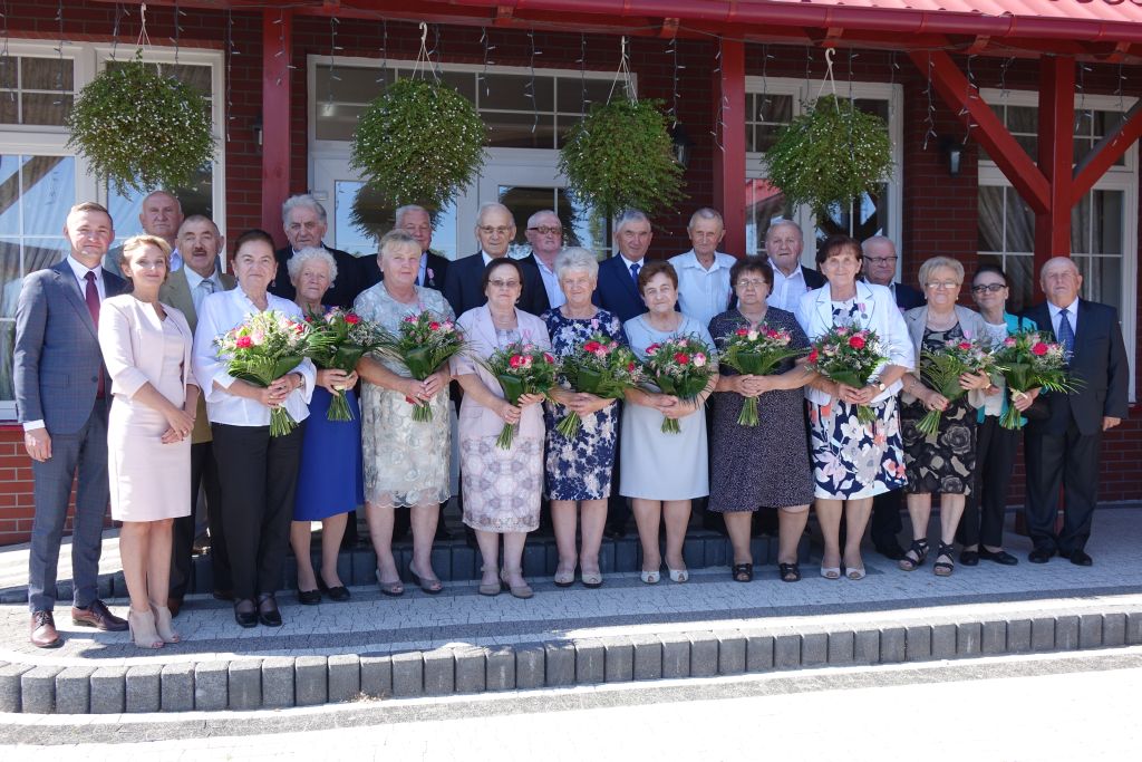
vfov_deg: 40.0
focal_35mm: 33
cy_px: 381
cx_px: 571
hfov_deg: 57.2
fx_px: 1047
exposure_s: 1/200
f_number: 4
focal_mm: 12.03
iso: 125
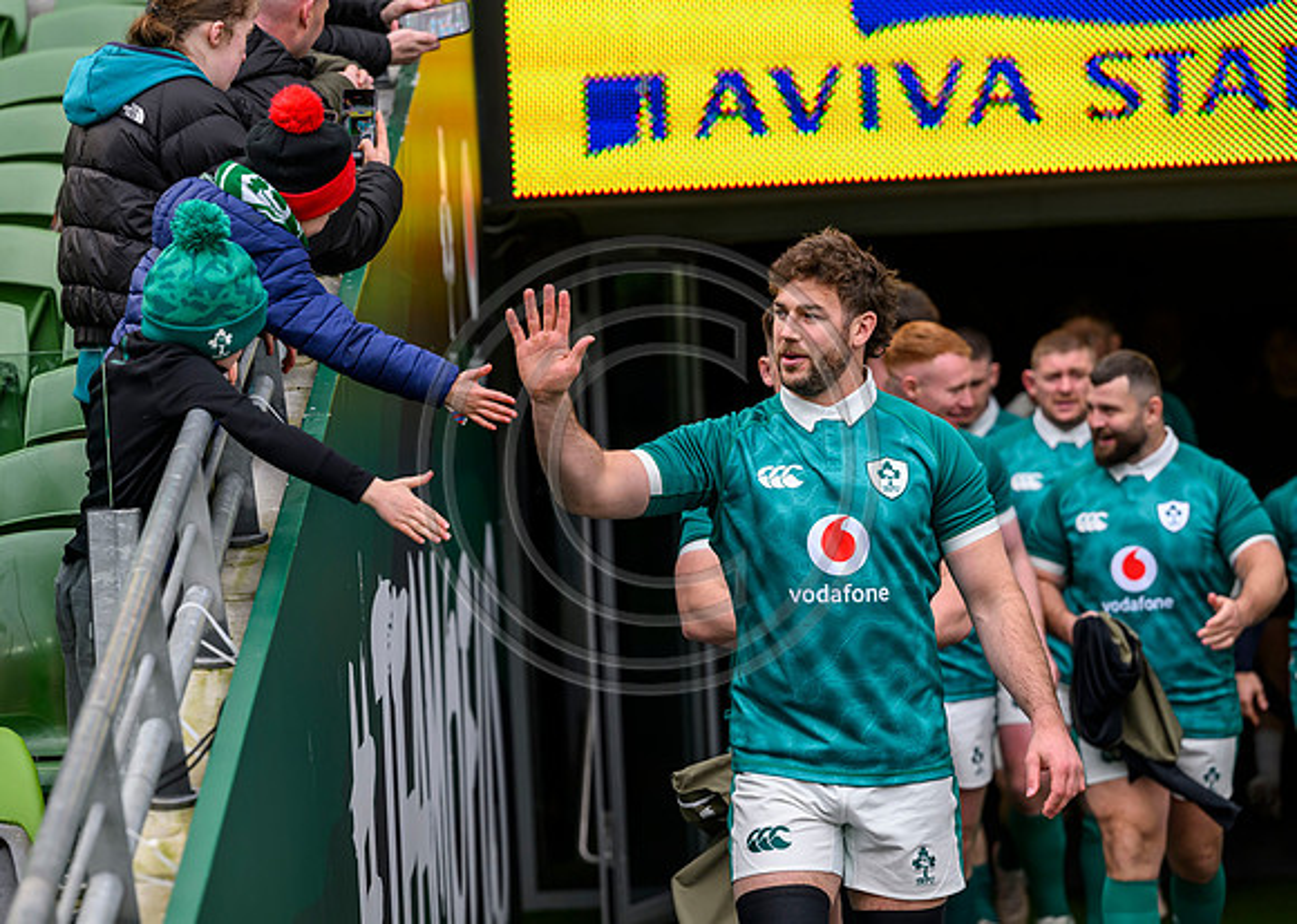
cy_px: 496
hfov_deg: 11.9
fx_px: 6203
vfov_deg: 8.5
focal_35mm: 169
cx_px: 629
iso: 1250
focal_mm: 150
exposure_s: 1/2500
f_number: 4
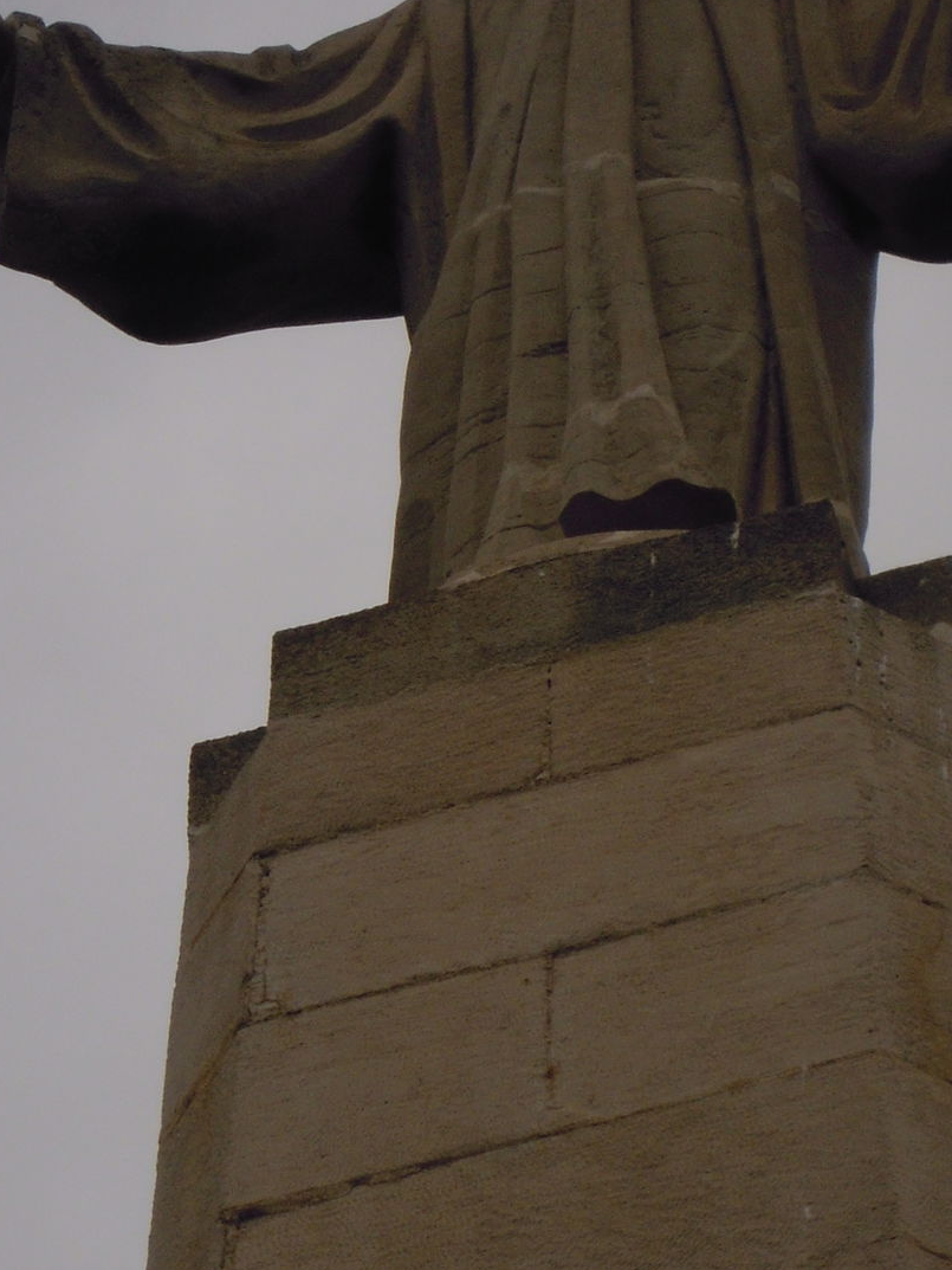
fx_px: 12245
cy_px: 926
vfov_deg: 5.9
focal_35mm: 334
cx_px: 441
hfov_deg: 4.5
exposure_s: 1/320
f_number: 13.2
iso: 100
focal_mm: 25
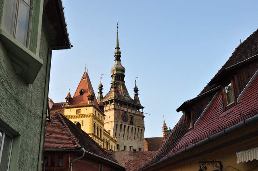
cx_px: 129
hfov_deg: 48.0
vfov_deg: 32.9
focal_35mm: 40
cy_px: 86
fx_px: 290
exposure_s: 1/500
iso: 500
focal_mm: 27
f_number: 9
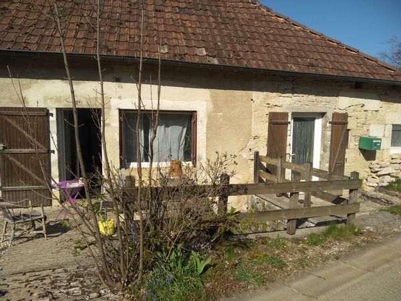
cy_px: 150
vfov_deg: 53.1
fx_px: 301
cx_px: 200
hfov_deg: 67.3
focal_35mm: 26
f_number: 2.2
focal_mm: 3.82
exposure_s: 1/1996
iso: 100
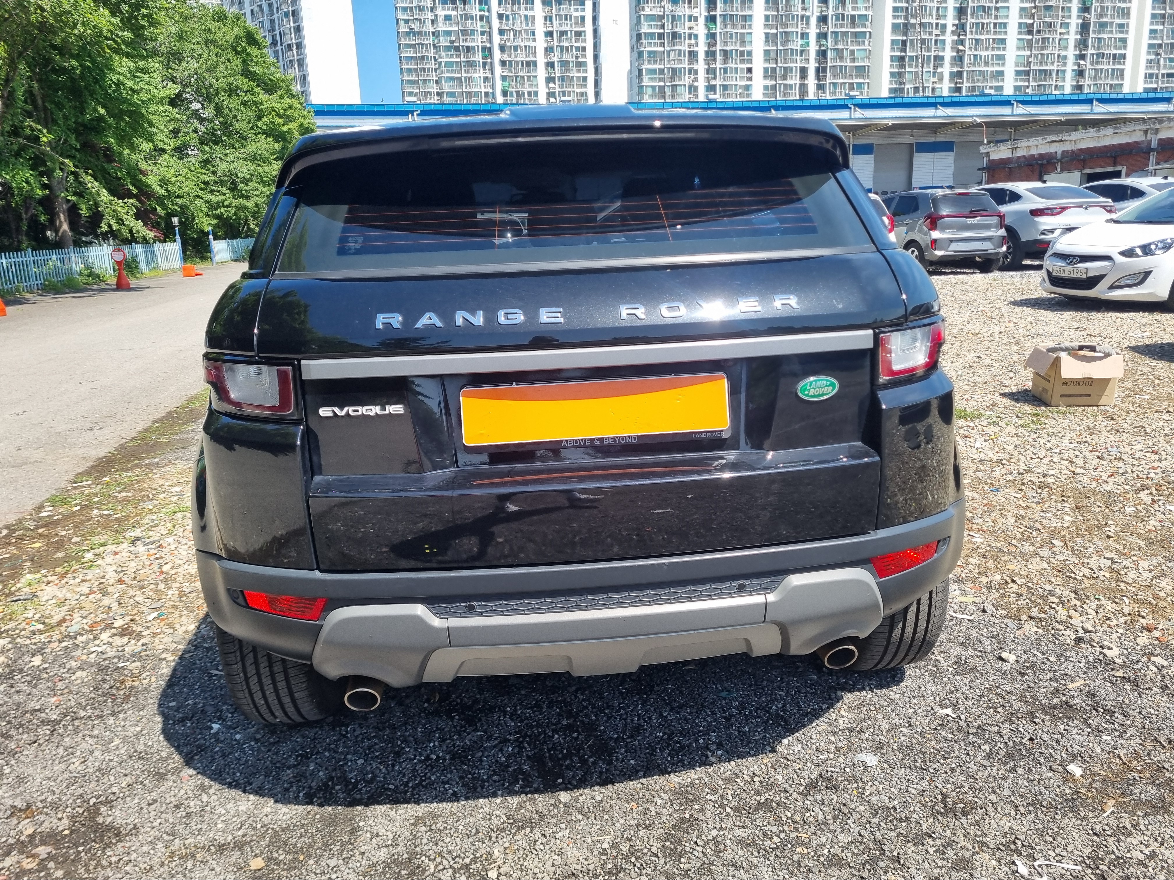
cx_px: 587
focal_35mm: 26
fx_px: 882
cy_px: 440
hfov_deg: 67.3
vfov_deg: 53.1
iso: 50
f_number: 1.8
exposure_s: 1/1620
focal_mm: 5.4
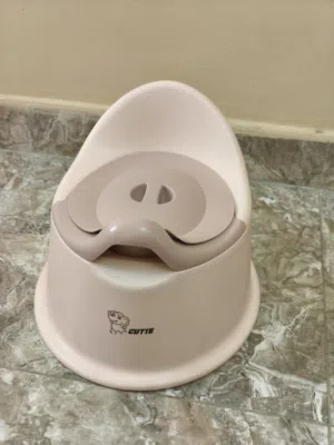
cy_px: 222
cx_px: 167
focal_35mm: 50
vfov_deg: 38.2
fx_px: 643
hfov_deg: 29.1
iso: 1600
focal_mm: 7.1
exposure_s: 1/50
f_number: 1.9
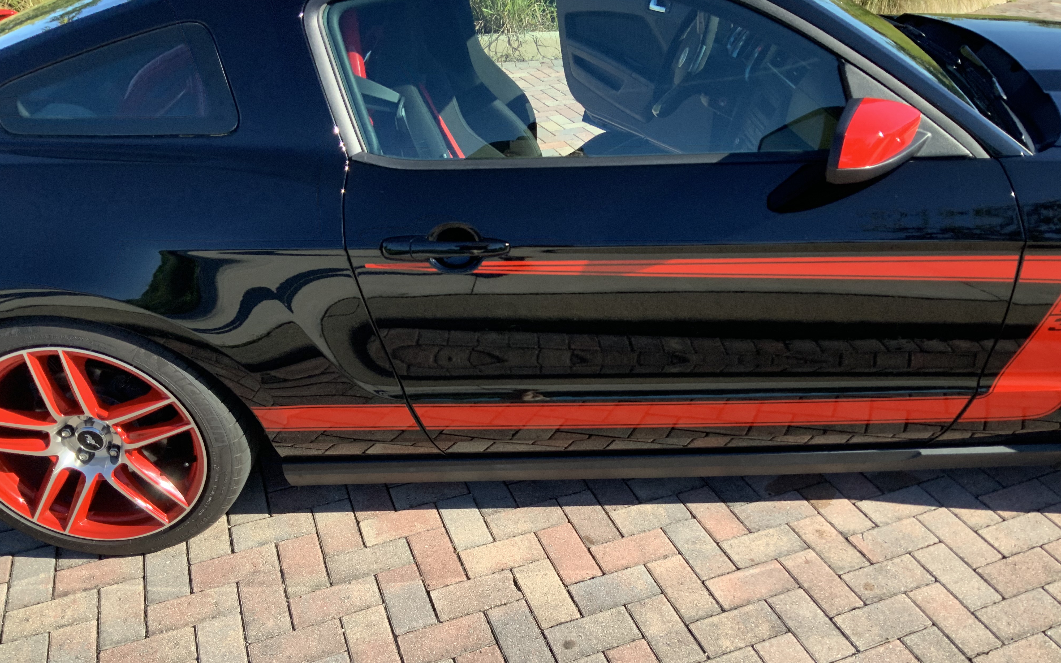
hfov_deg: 61.2
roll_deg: -0.7
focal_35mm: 31
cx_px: 532
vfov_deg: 40.5
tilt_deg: -27.4
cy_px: 385
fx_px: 896
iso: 16
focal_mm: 3
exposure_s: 1/804
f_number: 1.8
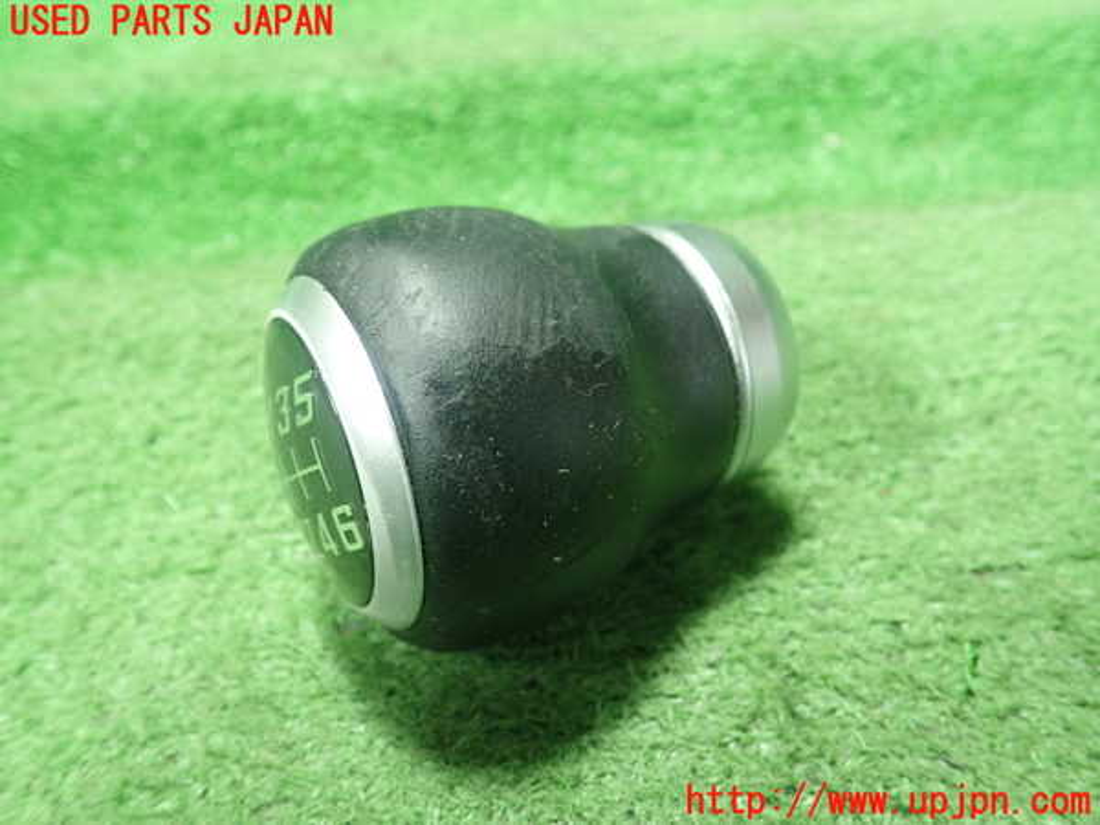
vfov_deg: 46.8
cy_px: 412
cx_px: 550
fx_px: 953
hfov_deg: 60.0
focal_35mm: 30
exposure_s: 1/100
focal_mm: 5.5
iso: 800
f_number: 2.3
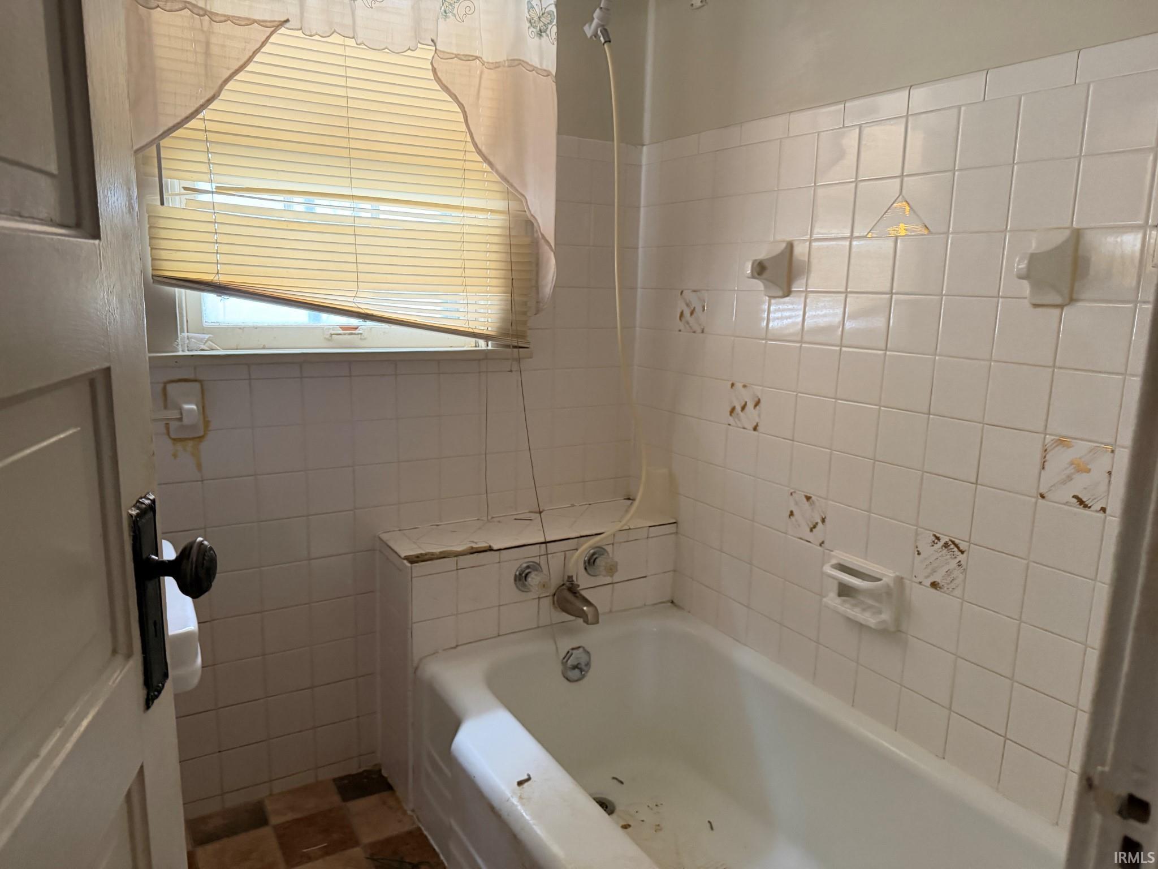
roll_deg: -1.8
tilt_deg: -10.9
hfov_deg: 71.6
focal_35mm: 24
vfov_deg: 56.8
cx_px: 579
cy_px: 434
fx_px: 803
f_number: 1.78
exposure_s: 1/40
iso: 800
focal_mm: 6.76
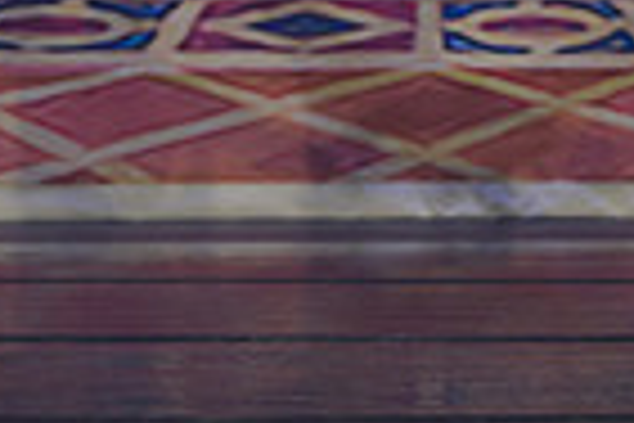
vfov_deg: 3.5
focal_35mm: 393
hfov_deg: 5.2
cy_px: -79
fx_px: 6921
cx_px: 359
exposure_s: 1/320
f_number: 2.8
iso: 500
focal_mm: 70
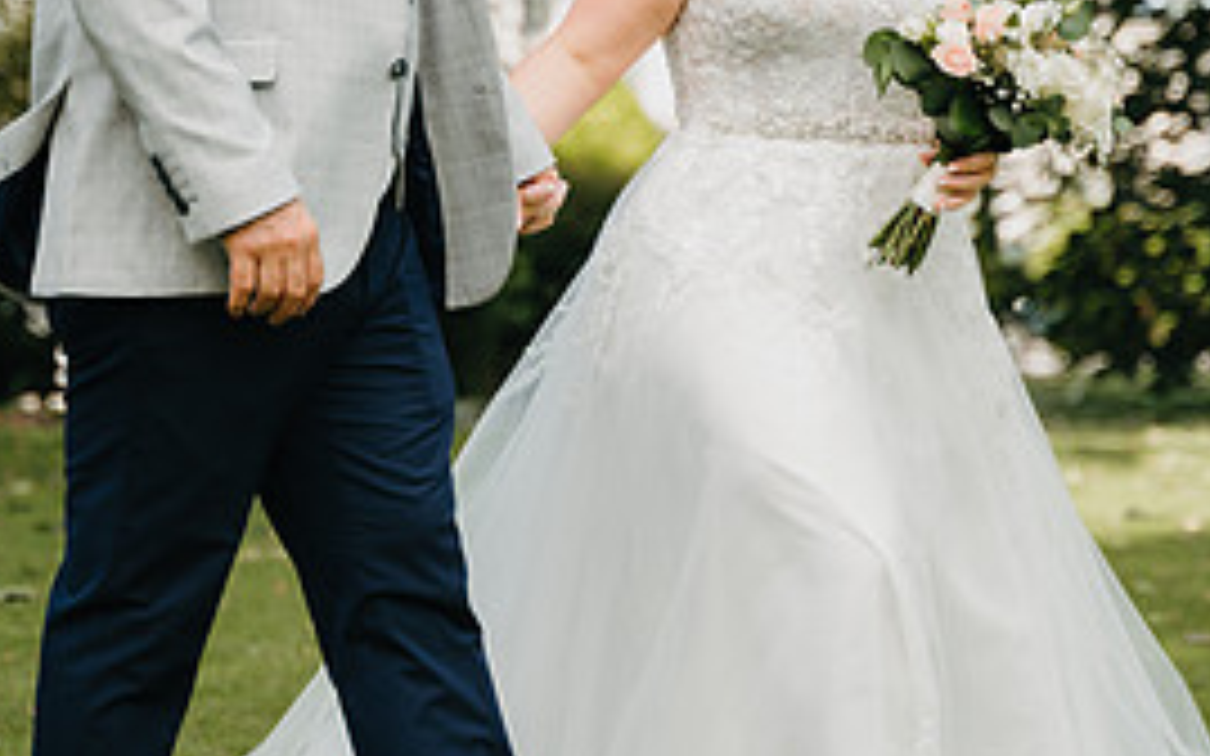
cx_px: 571
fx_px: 4220
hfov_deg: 16.3
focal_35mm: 128
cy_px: 315
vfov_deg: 10.2
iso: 320
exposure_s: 1/640
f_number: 2.8
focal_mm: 75
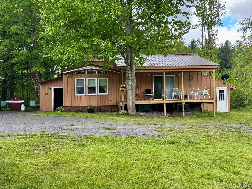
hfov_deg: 39.7
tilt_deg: +0.8
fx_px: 349
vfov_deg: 30.3
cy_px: 94
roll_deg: +1.3
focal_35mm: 48
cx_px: 126
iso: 64
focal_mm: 6.76
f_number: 1.78
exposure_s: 1/377
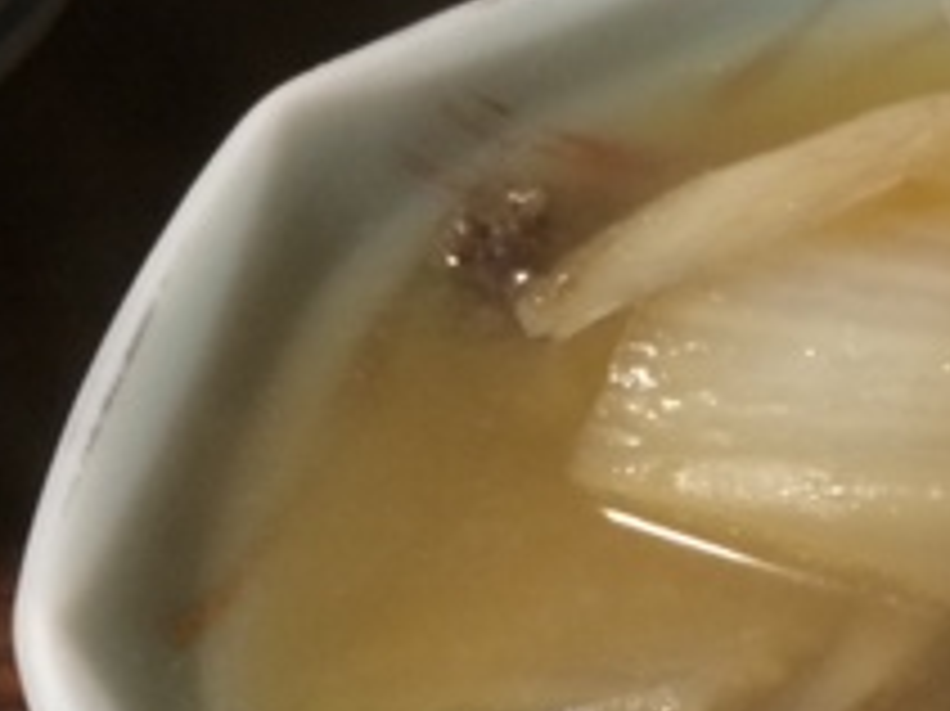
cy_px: 662
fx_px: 2496
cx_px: 1184
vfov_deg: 16.0
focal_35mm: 91
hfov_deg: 20.0
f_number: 2.2
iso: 200
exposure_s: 1/30
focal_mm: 4.12
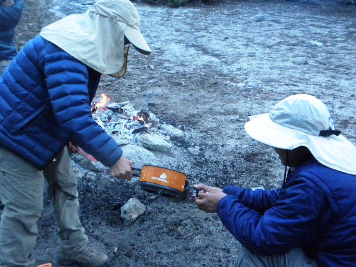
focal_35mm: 40
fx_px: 411
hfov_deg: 46.8
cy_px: 143
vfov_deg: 35.9
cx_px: 171
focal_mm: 6.6
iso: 700
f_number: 3.5
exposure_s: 1/155
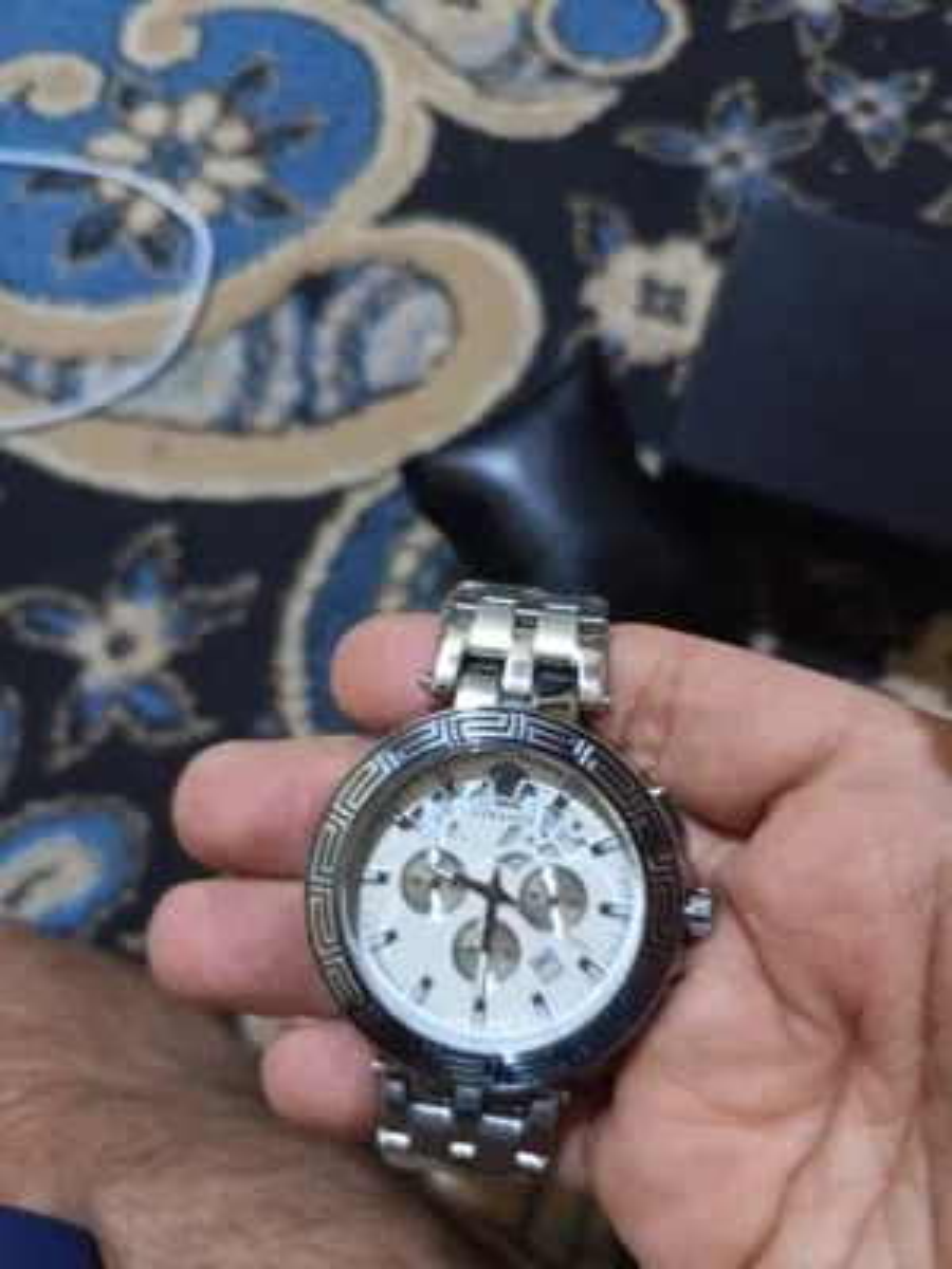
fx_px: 880
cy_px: 634
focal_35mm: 24
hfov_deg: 56.8
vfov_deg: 71.6
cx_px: 476
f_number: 1.75
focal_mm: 5.25
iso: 3253
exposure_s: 1/33.3
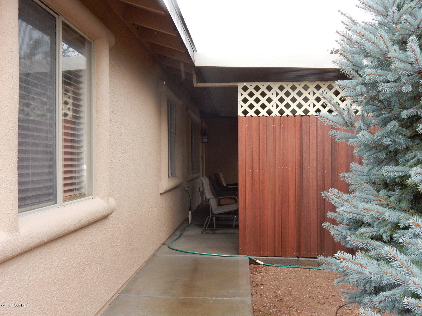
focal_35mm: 36
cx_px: 211
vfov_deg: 39.7
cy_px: 158
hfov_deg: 51.4
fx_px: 439
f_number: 4
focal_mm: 6.4
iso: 220
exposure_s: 1/250
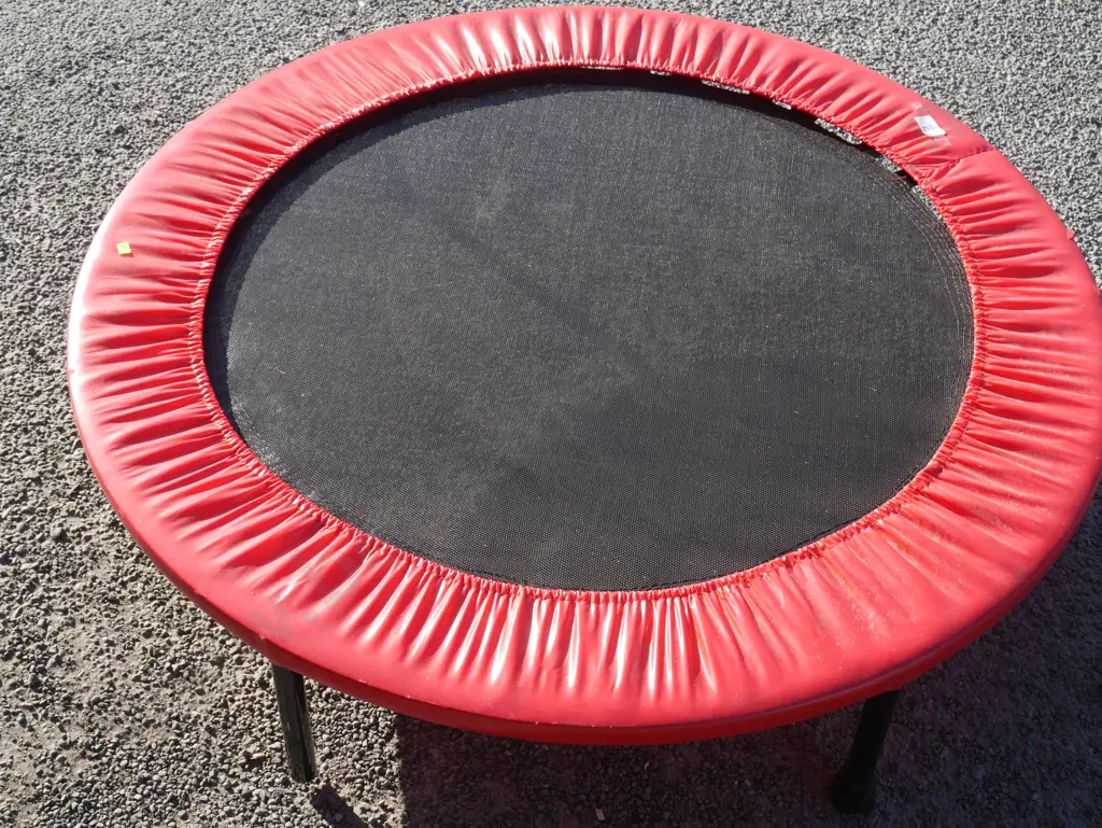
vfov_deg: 29.1
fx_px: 1592
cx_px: 551
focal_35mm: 50
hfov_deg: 38.2
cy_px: 414
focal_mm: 25
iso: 200
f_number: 8
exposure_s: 1/200
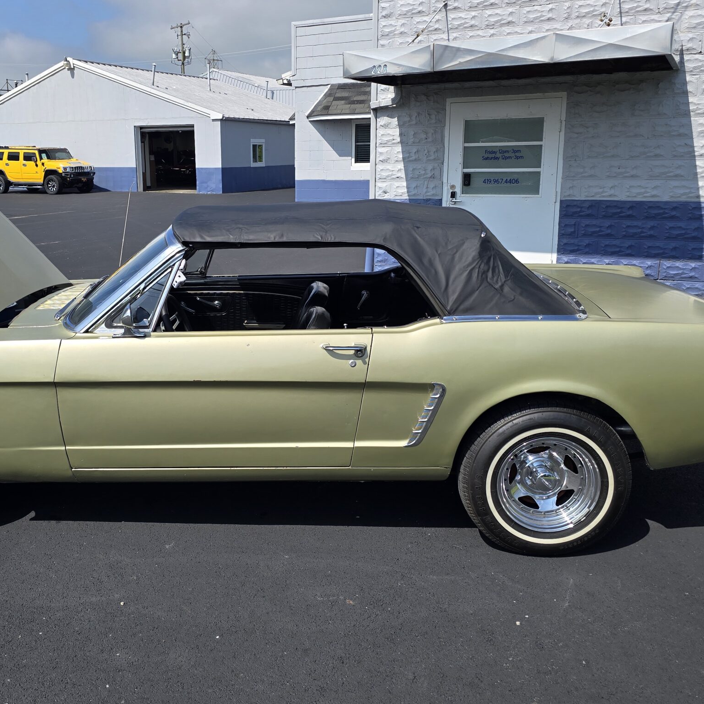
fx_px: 782
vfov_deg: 48.4
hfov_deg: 47.9
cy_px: 330
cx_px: 257
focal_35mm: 34
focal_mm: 6.3
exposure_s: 1/902
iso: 12
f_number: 1.7
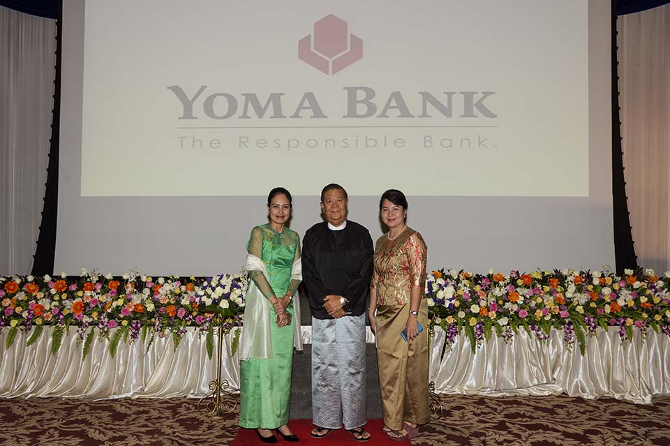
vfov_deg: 38.8
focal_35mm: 34
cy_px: 223
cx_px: 335
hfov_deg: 55.8
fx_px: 632
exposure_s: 1/100
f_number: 7.1
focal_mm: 34
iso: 640
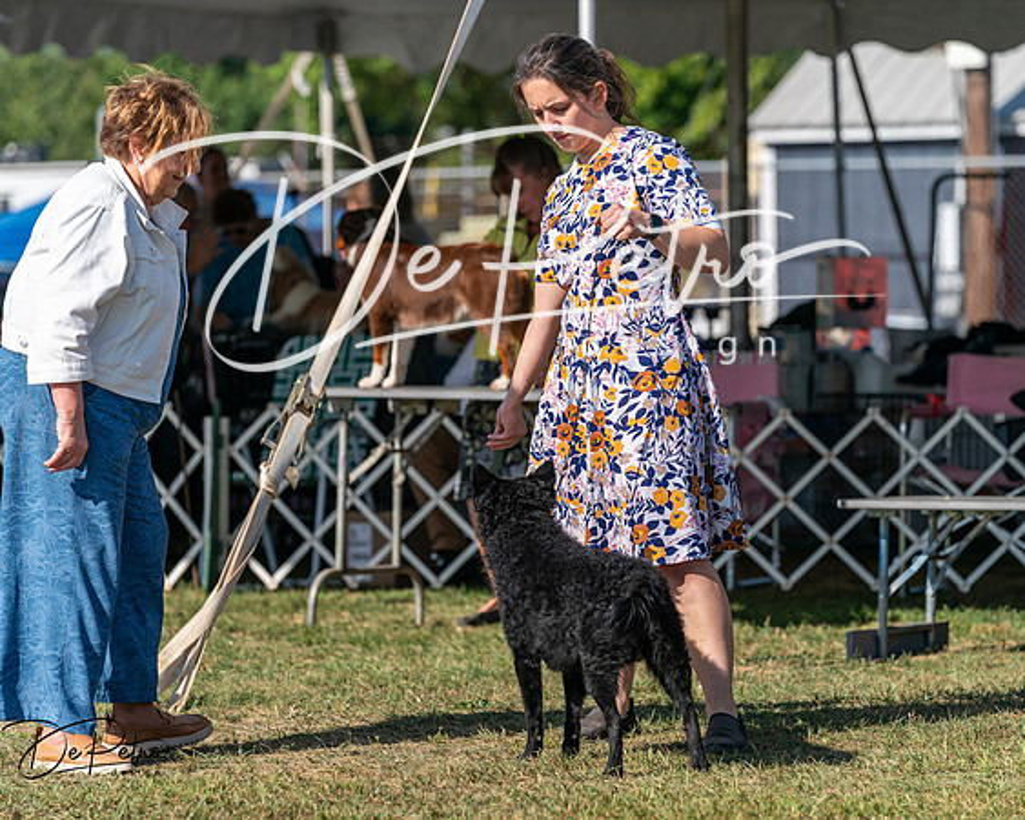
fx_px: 5840
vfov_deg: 8.0
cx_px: 512
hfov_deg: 10.0
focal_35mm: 193
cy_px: 410
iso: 125
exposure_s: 1/1250
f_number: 4.5
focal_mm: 171
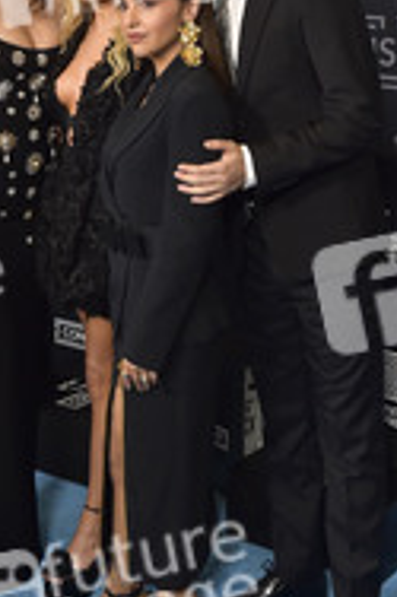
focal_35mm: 66
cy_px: 121
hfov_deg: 20.6
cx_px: 189
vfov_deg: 29.8
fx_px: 1094
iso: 2500
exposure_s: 1/250
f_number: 6.3
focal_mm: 31
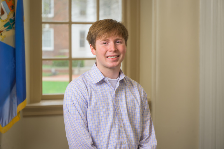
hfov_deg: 18.6
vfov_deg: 12.4
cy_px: 74
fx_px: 684
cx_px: 112
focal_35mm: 110
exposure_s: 1/80
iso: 200
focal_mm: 110
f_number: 6.3
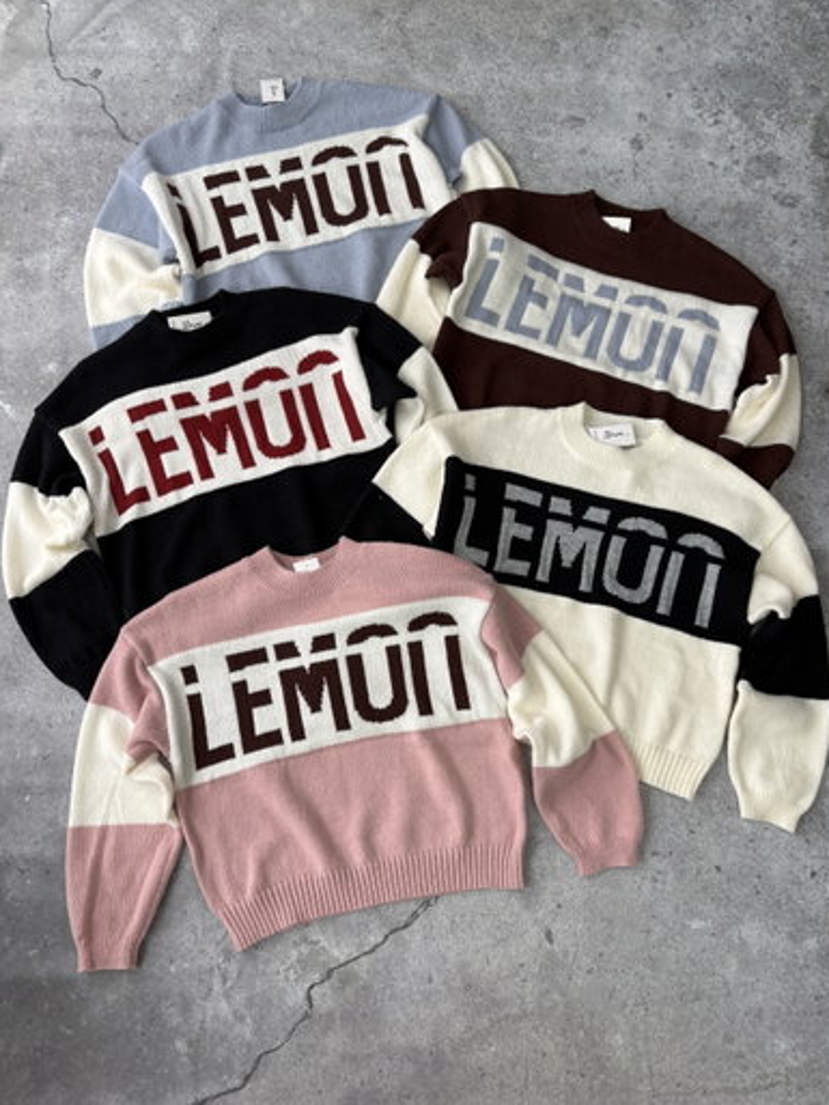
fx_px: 862
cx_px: 428
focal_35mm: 27
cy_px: 561
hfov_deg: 51.4
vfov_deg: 65.3
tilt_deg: -76.9
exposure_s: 1/122
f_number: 1.6
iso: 32
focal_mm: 5.96
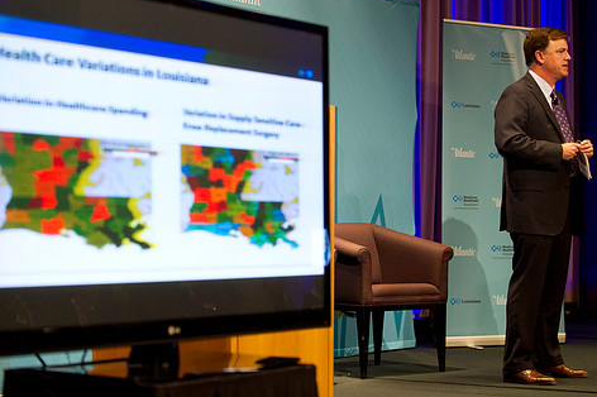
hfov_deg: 23.7
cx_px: 326
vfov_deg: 15.9
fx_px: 1425
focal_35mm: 86
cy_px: 164
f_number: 2.8
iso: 2500
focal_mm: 70
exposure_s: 1/250
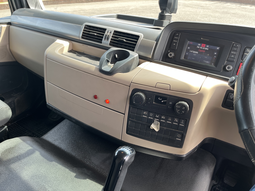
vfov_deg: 53.1
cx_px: 128
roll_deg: -0.2
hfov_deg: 67.3
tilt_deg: -33.2
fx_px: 192
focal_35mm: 26
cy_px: 96
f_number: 1.6
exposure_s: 1/122
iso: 40
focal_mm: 5.1
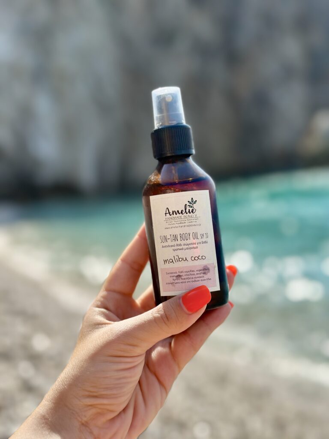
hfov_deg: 30.3
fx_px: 608
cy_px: 220
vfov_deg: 39.7
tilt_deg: -3.8
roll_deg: +7.0
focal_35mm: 48
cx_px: 164
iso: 100
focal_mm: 6.86
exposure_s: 1/3876
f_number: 1.78
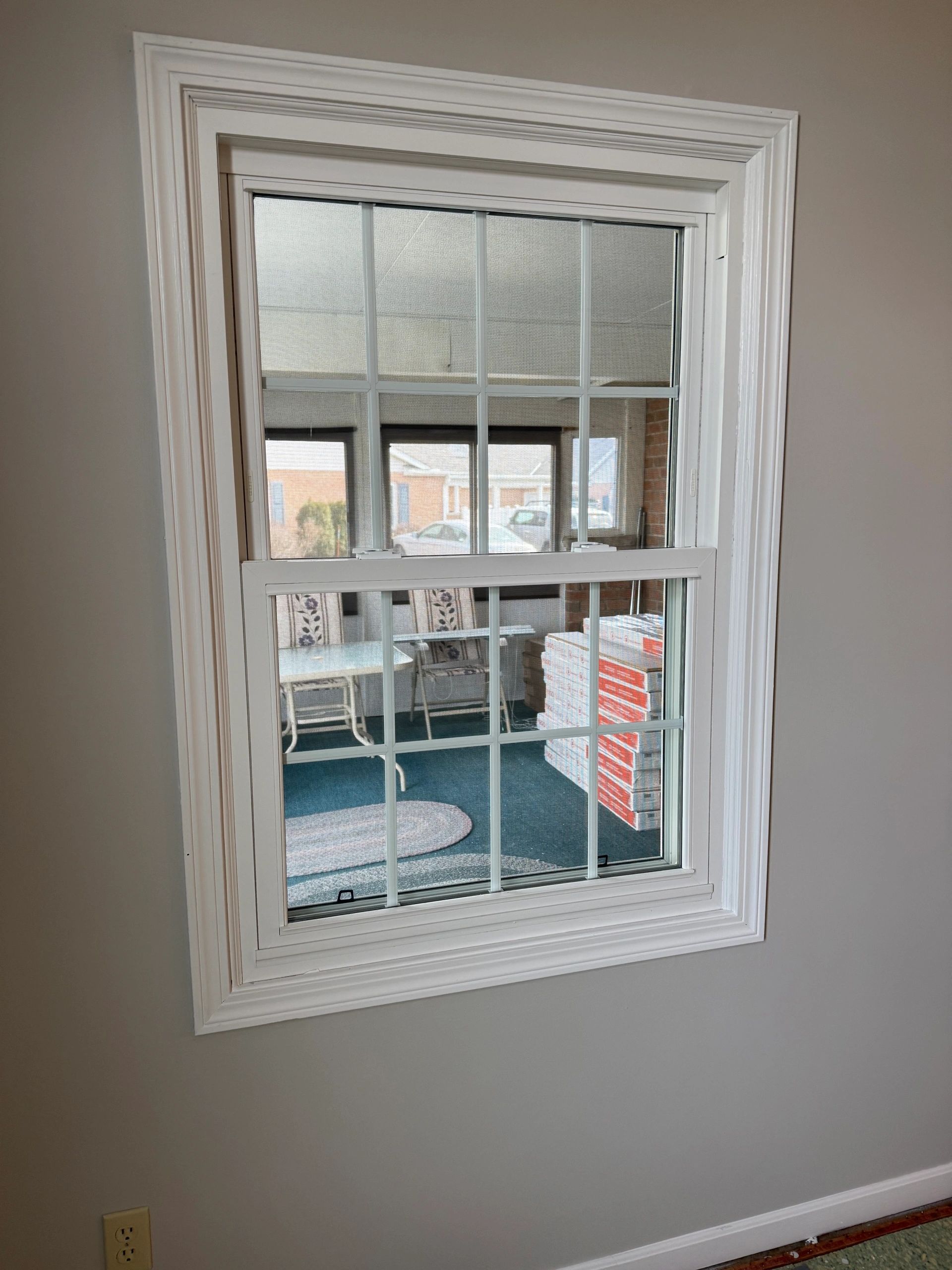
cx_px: 476
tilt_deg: -8.6
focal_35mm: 24
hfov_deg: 56.8
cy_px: 635
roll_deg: +0.9
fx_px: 880
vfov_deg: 71.6
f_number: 1.78
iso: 125
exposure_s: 1/120
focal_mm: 6.76
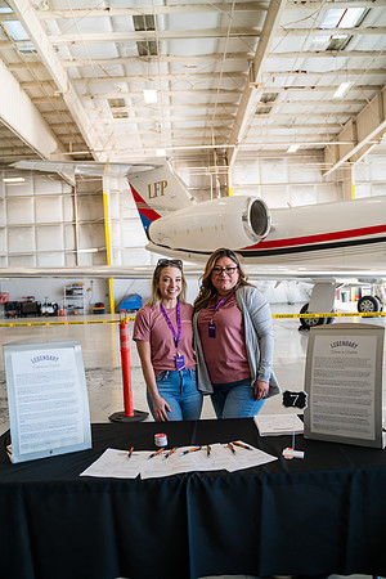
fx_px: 450
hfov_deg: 46.4
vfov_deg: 65.5
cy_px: 290
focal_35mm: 28
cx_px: 193
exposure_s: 1/800
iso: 400
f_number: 3.2
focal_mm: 28
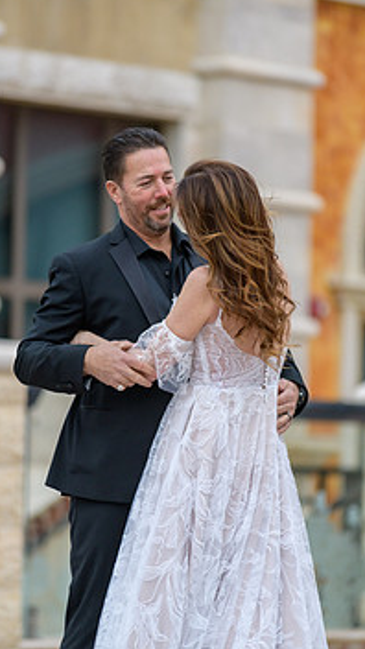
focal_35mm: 268
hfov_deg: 4.5
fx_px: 4611
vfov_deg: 8.0
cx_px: 181
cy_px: 328
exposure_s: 1/3200
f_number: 2.8
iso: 400
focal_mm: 200
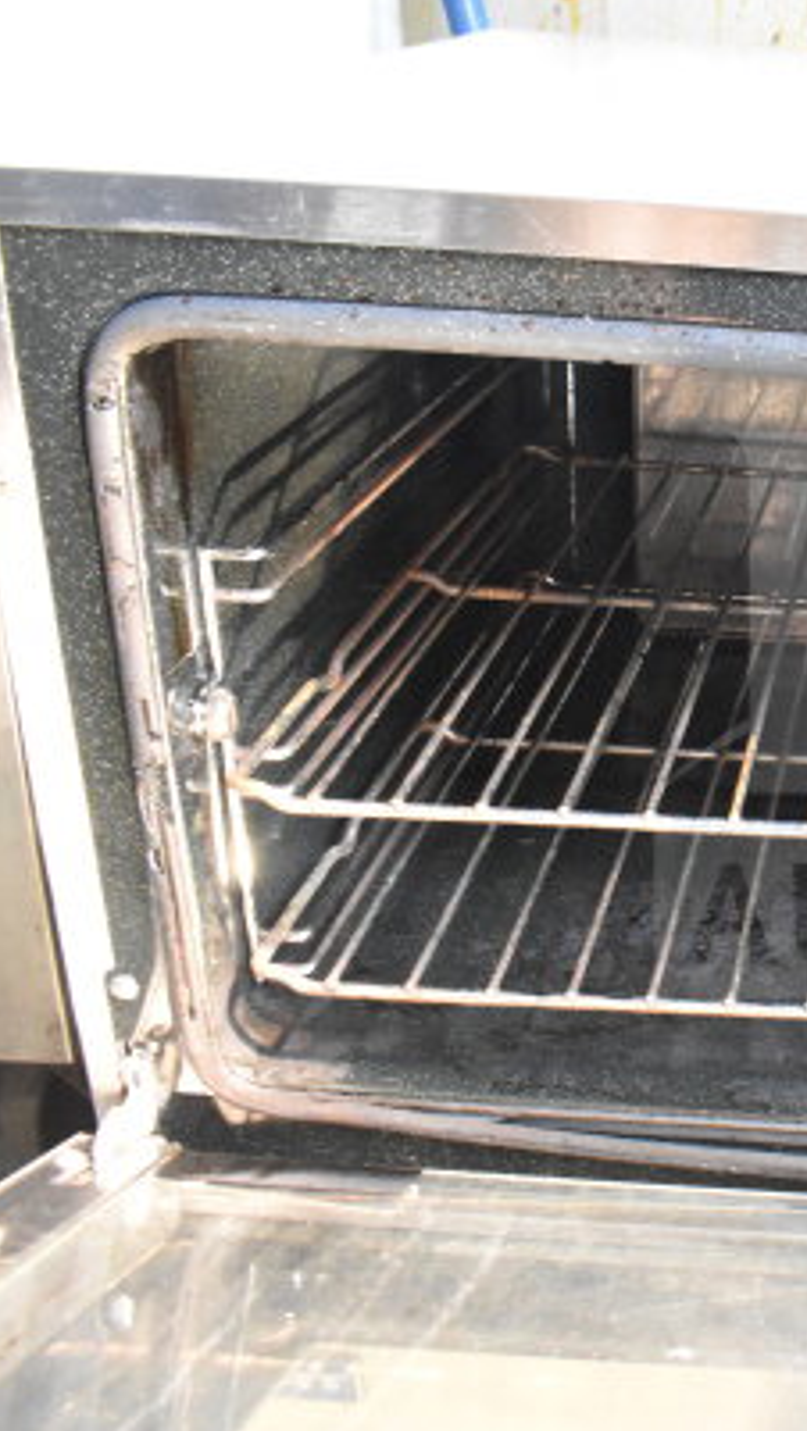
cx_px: 1053
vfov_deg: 47.3
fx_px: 1633
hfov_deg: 24.2
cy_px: 716
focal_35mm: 43
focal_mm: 18
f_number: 6.3
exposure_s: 1/160
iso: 6400
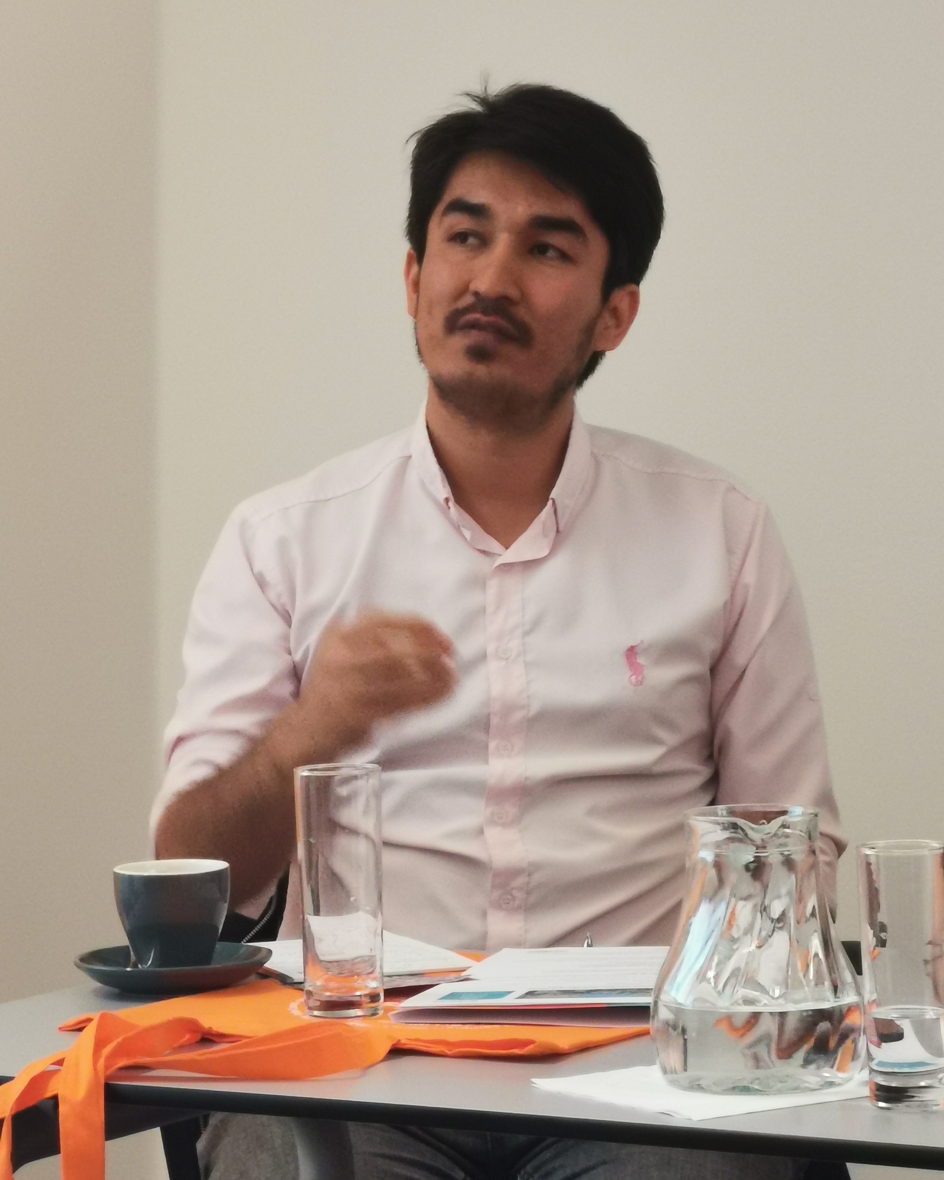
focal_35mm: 142
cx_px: 471
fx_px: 4959
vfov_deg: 13.6
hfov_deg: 10.9
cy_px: 630
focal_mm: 7.48
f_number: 2.4
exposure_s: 1/30
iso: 320
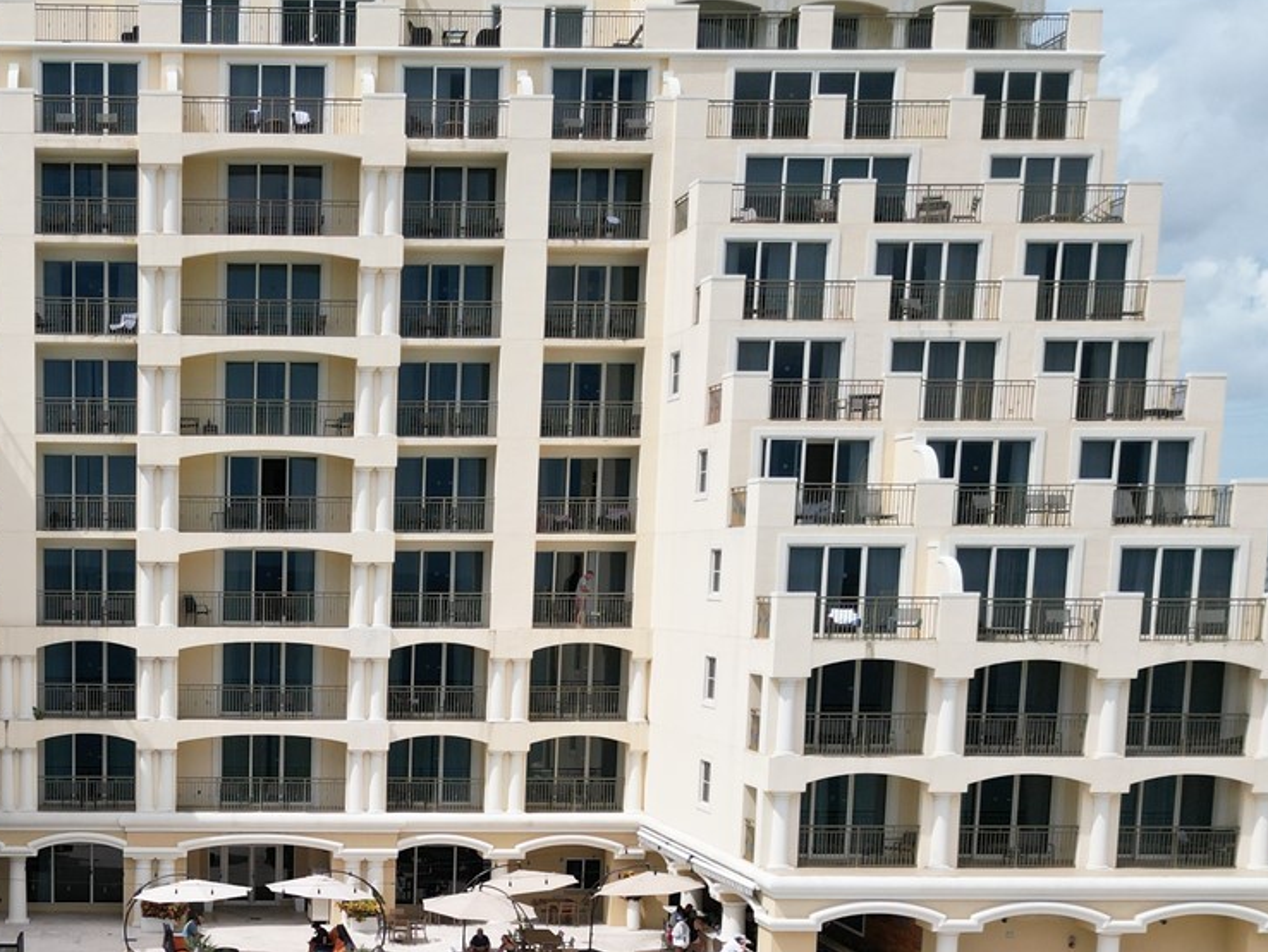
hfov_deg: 35.0
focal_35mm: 52
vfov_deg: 27.2
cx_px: 168
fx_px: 1905
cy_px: 830
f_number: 1.7
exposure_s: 1/5000
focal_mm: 6.72
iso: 140
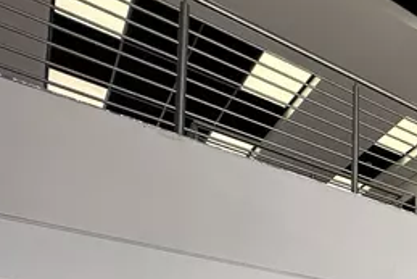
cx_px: 552
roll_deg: +0.0
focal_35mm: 45
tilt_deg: +4.3
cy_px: 398
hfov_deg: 32.1
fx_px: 522
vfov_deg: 24.5
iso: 40
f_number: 2.2
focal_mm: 2.22
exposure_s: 1/350
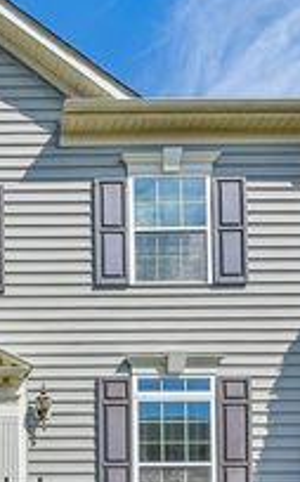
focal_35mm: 45
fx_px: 590
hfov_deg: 25.3
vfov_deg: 44.2
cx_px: -71
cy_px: 292
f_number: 8
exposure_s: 1/1250
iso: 400
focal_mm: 18
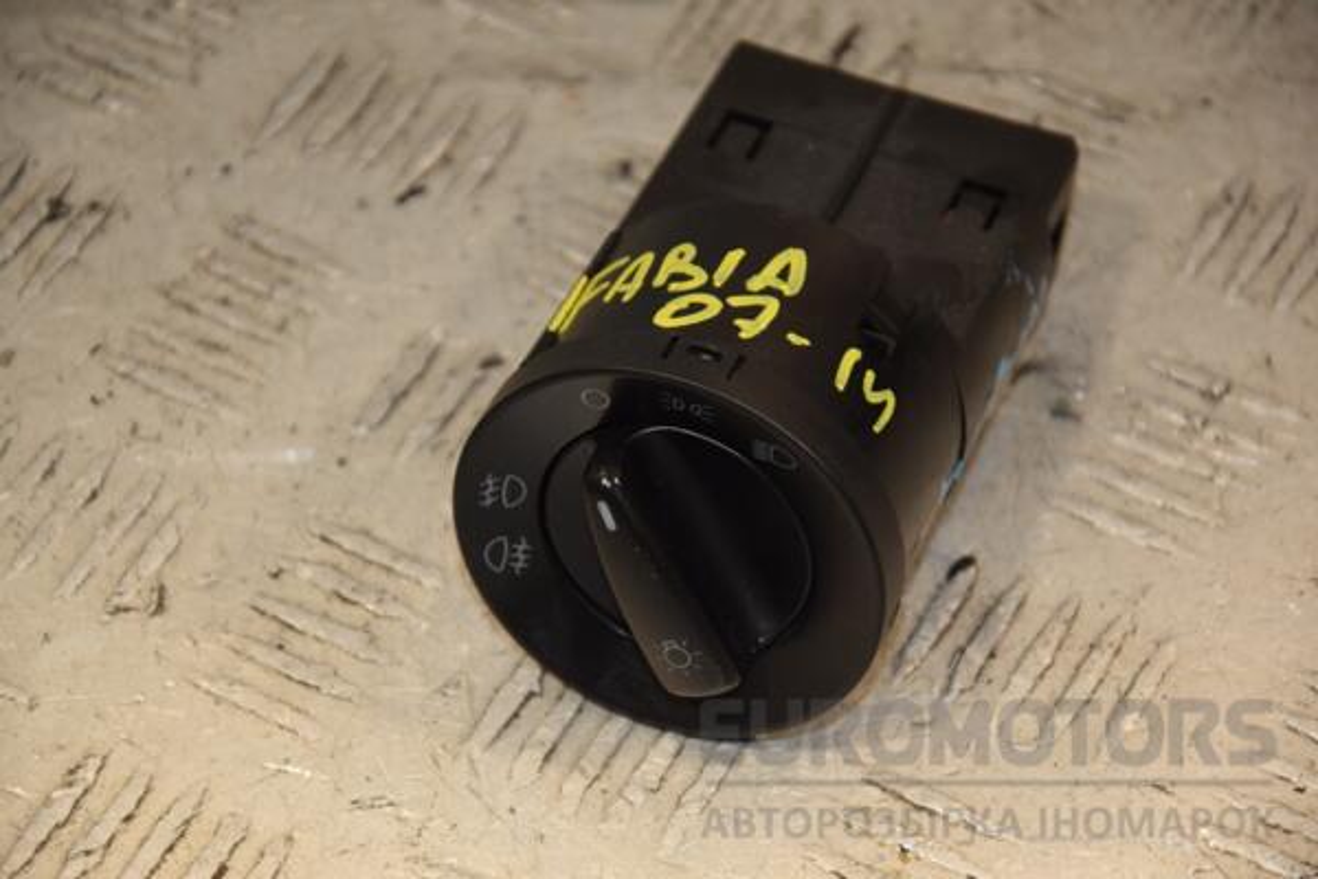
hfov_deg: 13.0
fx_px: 5766
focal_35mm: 158
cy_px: 440
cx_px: 659
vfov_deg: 8.7
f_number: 5.6
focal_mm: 105
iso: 800
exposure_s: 1/200
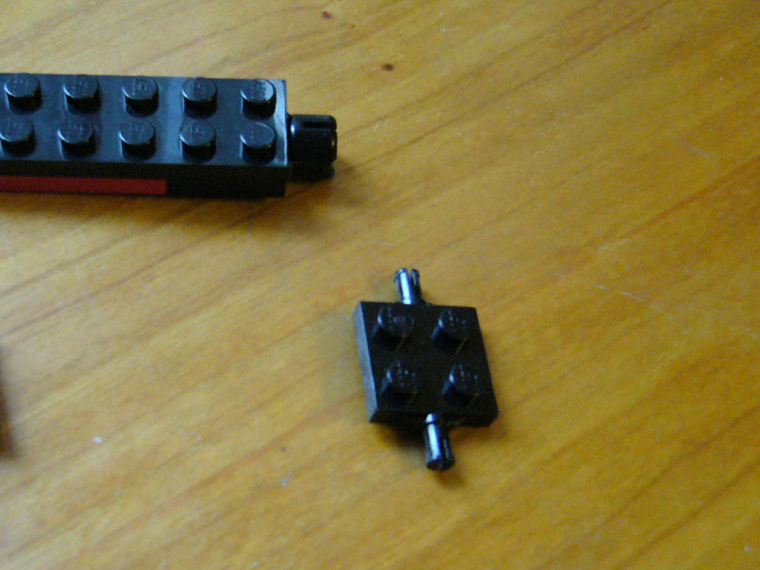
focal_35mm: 51
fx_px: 1120
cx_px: 233
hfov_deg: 37.0
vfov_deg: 28.6
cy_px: 308
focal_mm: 5.8
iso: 400
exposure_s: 1/50
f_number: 2.8
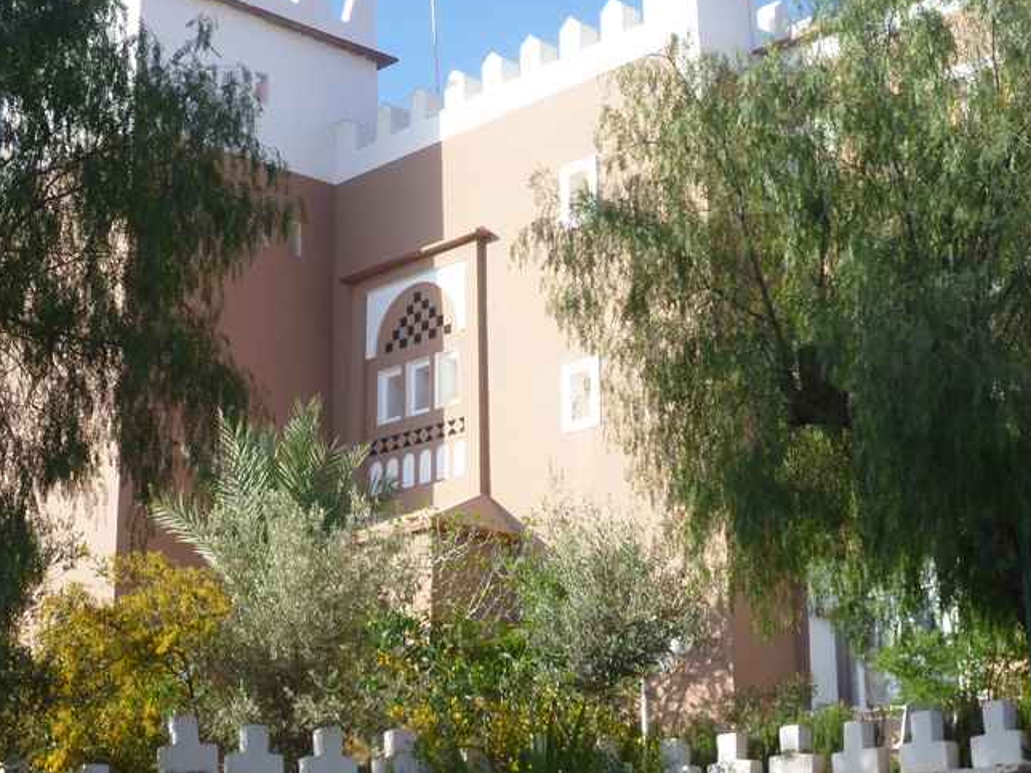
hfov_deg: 27.7
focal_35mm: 70
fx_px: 2085
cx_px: 429
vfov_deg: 21.0
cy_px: 391
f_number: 4.3
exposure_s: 1/200
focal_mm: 7.8
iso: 80
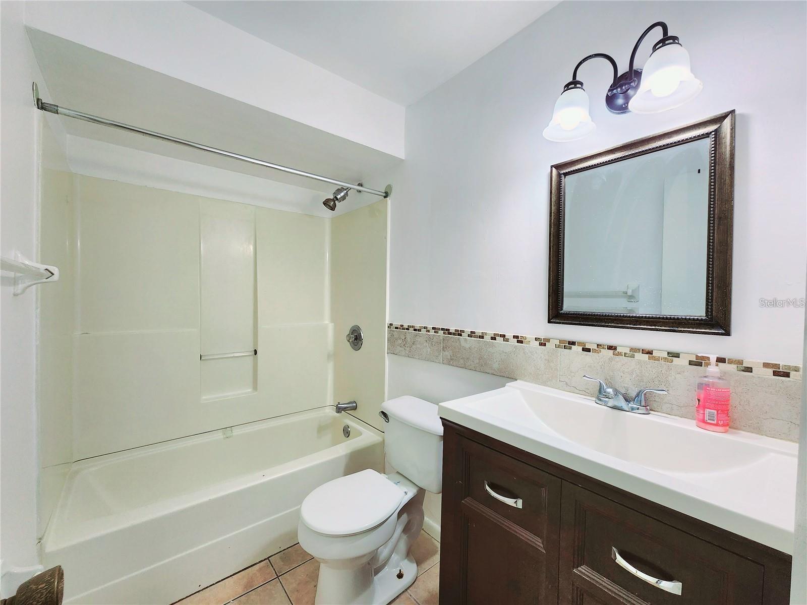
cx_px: 404
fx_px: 303
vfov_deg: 89.9
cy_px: 302
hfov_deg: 106.2
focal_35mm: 13
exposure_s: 1/120
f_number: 2.2
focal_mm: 2.2
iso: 80
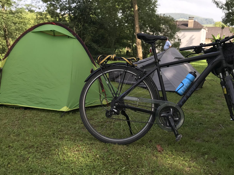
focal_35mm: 37
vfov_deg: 38.7
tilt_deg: -7.1
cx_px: 122
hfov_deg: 50.1
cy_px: 84
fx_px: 250
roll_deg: -2.7
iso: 20
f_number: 1.8
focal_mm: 3.99
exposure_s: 1/302
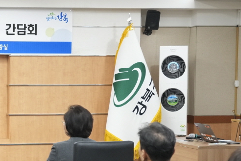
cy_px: 113
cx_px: -78
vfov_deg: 10.7
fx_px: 857
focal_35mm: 128
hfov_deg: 15.2
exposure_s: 1/160
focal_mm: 35
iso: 1250
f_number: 2.8
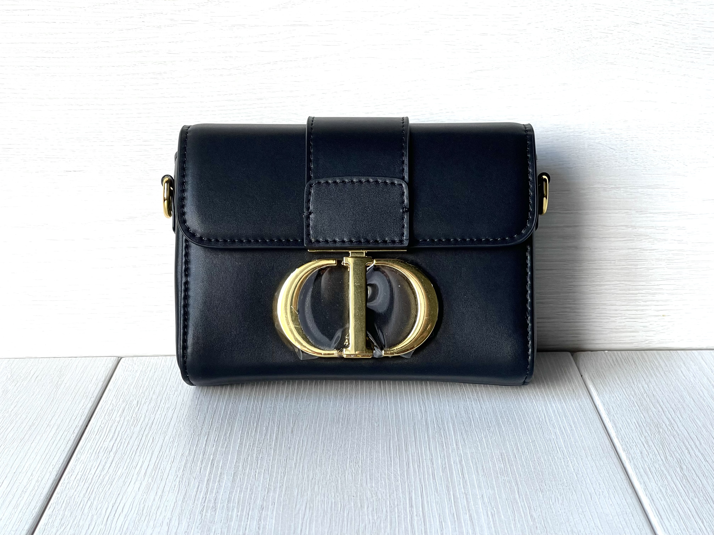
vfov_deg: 22.9
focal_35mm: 64
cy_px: 268
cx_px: 357
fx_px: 1320
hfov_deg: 30.3
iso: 32
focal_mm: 7.5
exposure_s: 1/99
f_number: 2.2
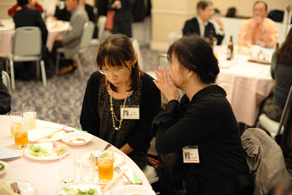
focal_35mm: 50
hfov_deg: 39.6
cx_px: 146
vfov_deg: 27.0
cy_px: 98
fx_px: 405
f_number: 2.8
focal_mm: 50
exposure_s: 1/100
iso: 2200
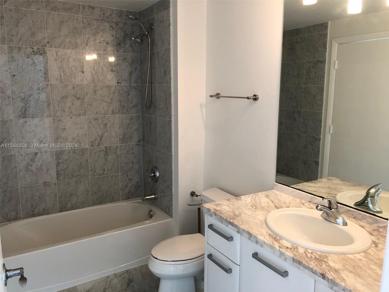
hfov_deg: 63.4
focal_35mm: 28
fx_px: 315
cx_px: 194
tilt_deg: -9.5
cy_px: 146
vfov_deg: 49.7
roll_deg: +0.9
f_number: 1.8
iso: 32
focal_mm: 4
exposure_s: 1/30
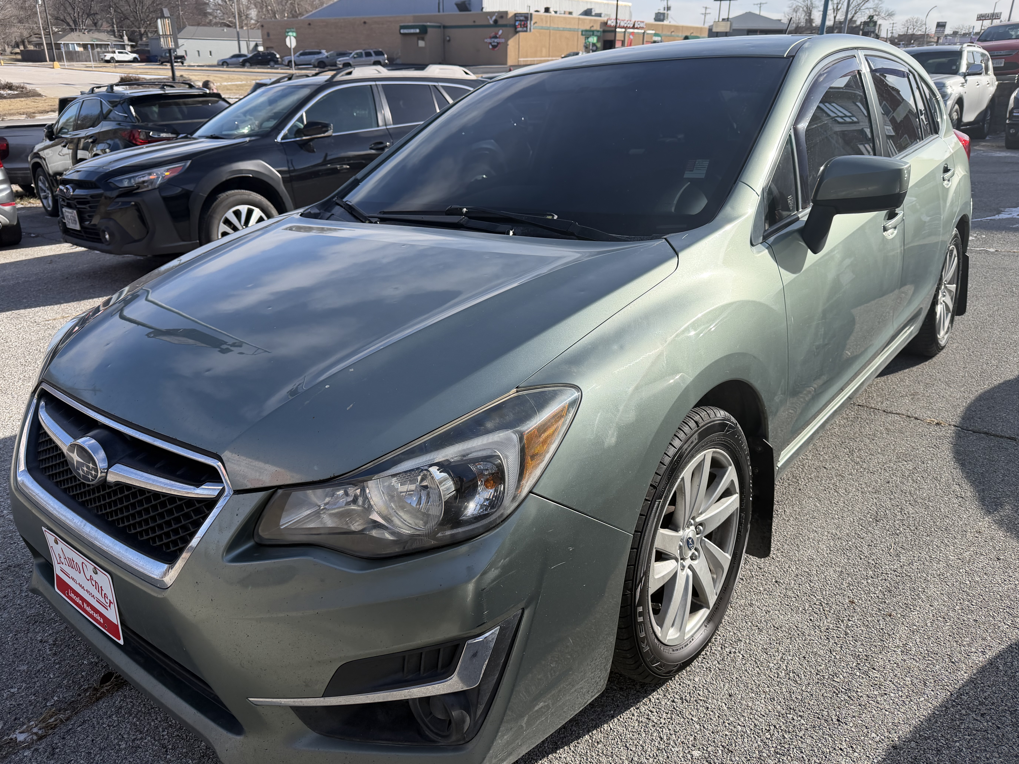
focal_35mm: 25
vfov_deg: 54.9
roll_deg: -0.1
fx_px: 736
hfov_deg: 69.4
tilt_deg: -21.1
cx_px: 512
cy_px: 378
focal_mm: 6.76
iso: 100
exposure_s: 1/3425
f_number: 1.78
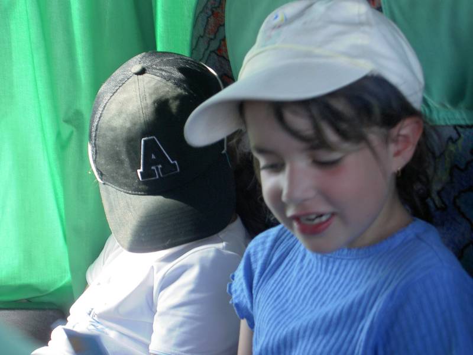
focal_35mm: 100
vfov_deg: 14.8
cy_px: 178
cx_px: 236
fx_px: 1366
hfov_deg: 19.6
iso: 100
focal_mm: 20.6
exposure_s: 1/40
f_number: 4.5
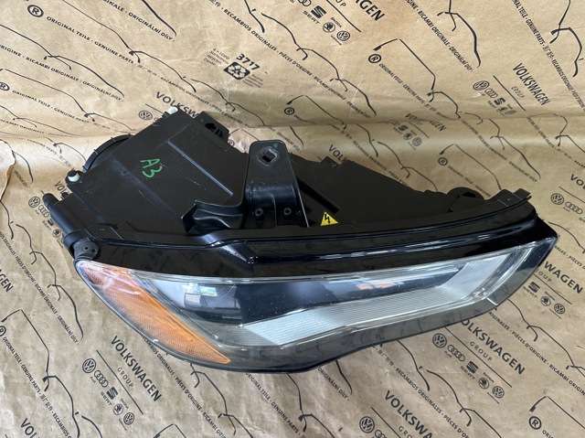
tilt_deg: -66.8
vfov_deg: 56.8
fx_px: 405
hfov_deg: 71.6
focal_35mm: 24
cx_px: 292
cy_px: 219
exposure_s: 1/79
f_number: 1.78
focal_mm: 6.86
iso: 250
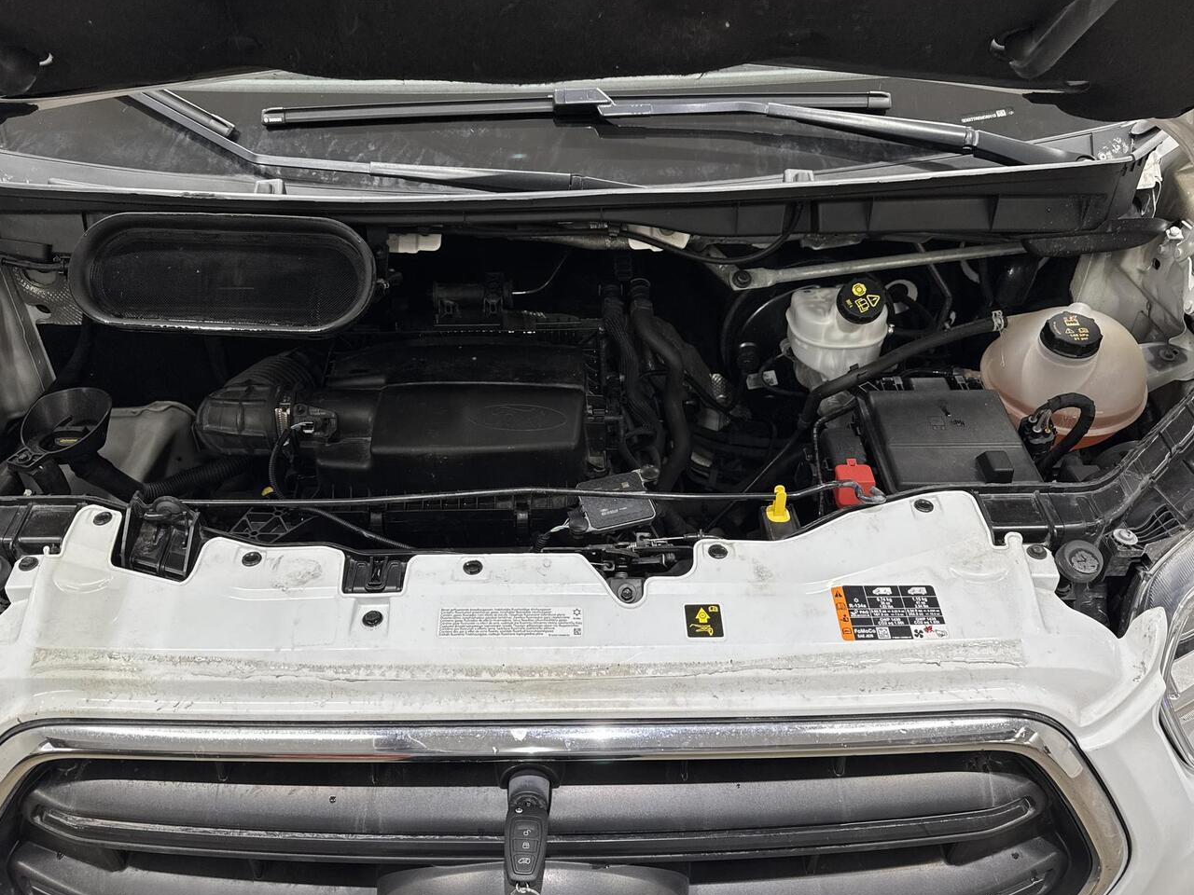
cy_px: 448
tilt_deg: -34.2
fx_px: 931
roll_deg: +0.9
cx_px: 552
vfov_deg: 51.4
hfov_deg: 65.2
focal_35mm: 27
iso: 100
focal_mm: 6.76
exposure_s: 1/100
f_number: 1.78
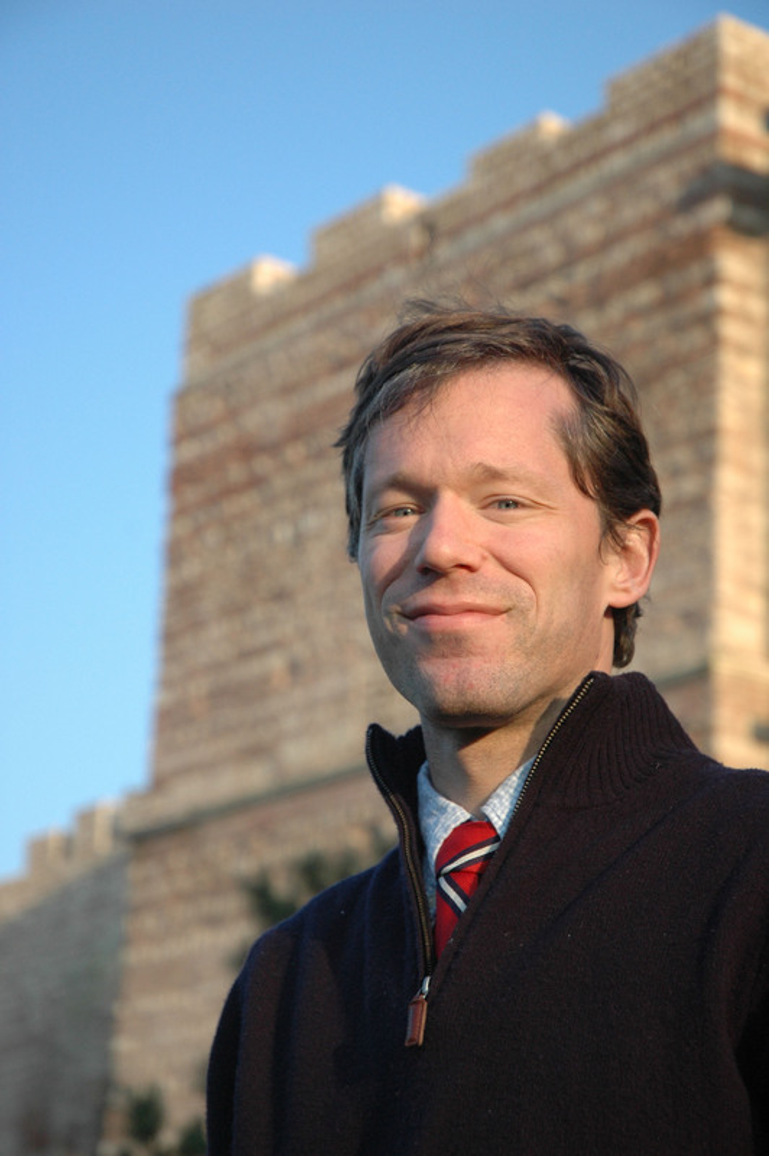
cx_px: 384
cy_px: 578
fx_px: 2985
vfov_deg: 21.9
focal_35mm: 93
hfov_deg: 14.7
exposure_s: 1/640
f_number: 4.5
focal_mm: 62
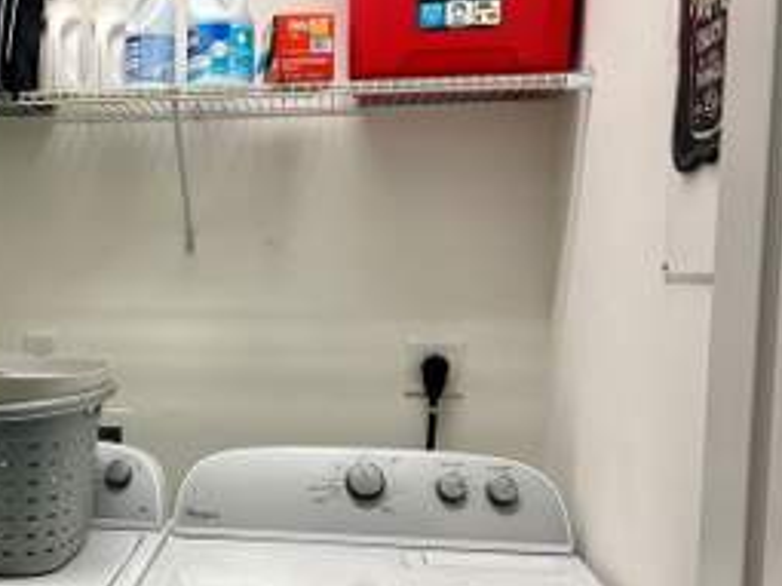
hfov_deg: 36.8
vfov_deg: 29.5
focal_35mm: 49
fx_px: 1106
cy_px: 380
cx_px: 101
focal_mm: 5.7
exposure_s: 1/120
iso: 80
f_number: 1.5
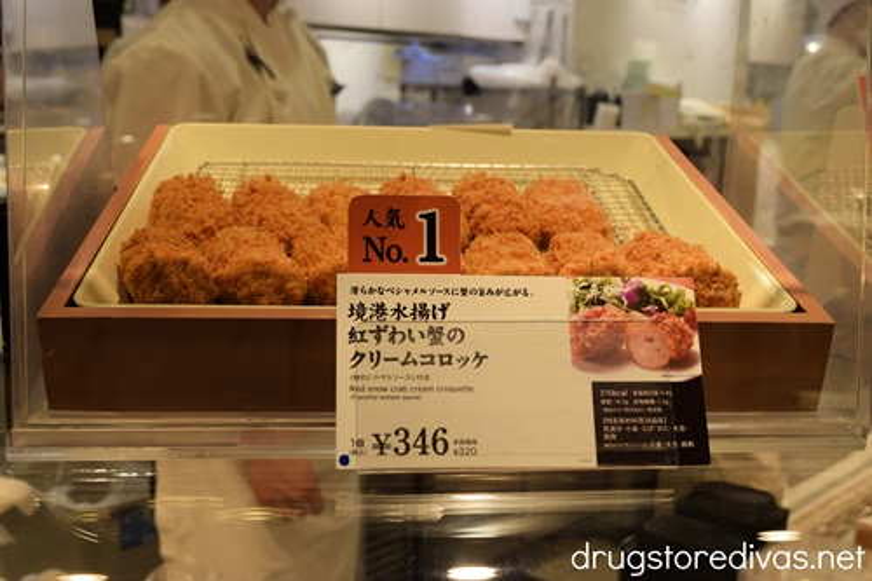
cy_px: 290
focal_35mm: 45
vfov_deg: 29.8
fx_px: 1090
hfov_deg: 43.6
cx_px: 436
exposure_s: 1/250
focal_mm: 30
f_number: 8
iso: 400
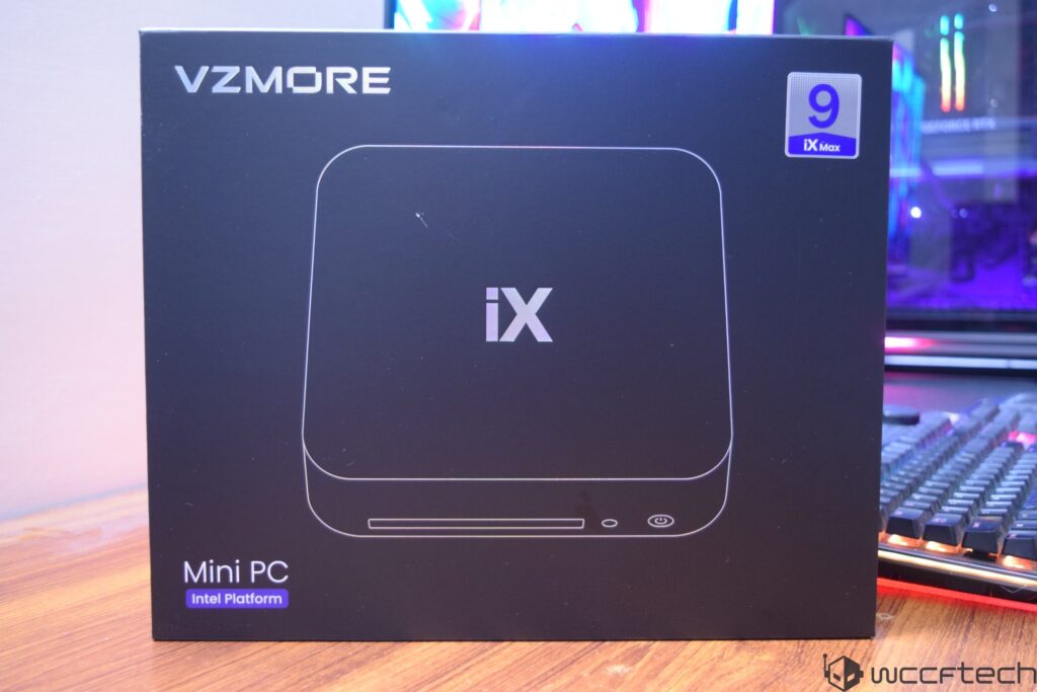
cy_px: 346
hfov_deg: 49.5
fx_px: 1123
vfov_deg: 34.2
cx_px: 518
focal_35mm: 39
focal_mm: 26
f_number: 4
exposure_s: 1/8
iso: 1600
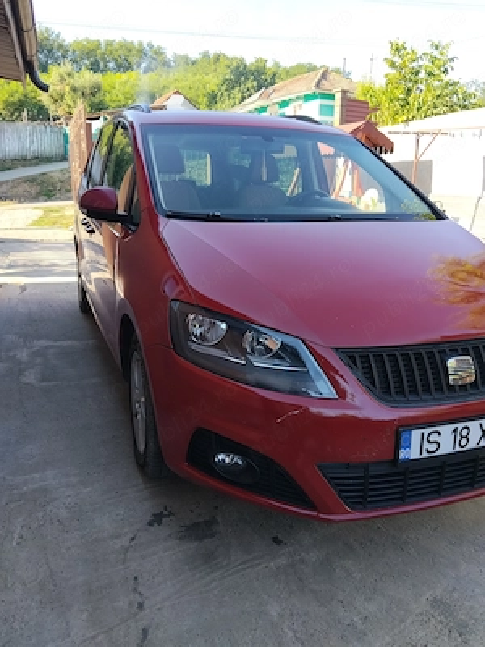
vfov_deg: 61.7
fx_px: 542
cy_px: 324
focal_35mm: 29
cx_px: 242
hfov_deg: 48.2
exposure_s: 1/249
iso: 50
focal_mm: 3.96
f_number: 1.8
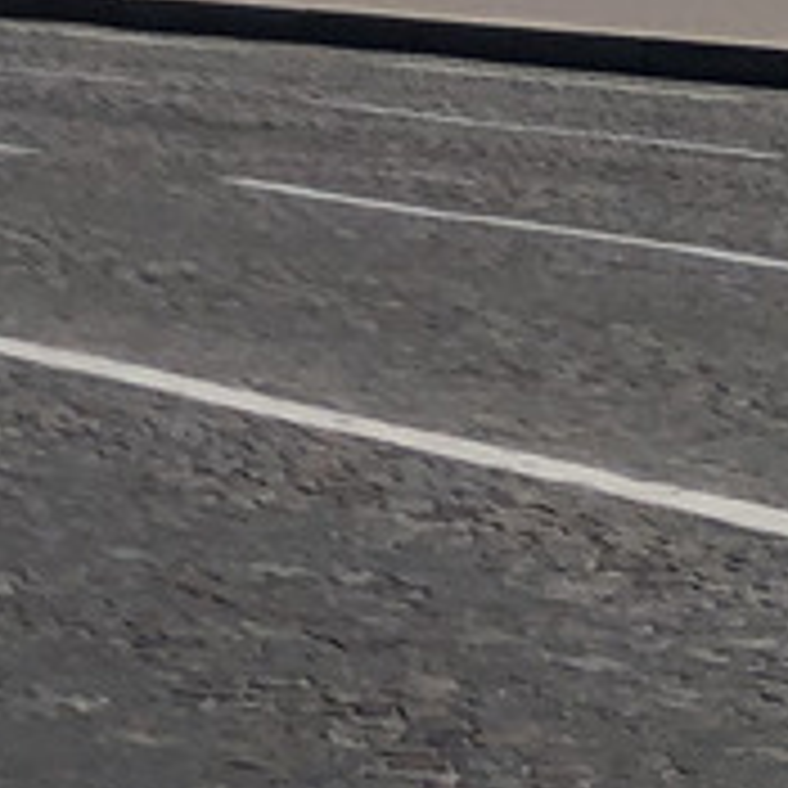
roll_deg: +0.8
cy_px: -581
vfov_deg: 9.8
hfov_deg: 8.3
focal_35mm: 170
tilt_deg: +4.3
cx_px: -1783
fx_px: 4378
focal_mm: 4
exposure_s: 1/2315
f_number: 1.8
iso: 20
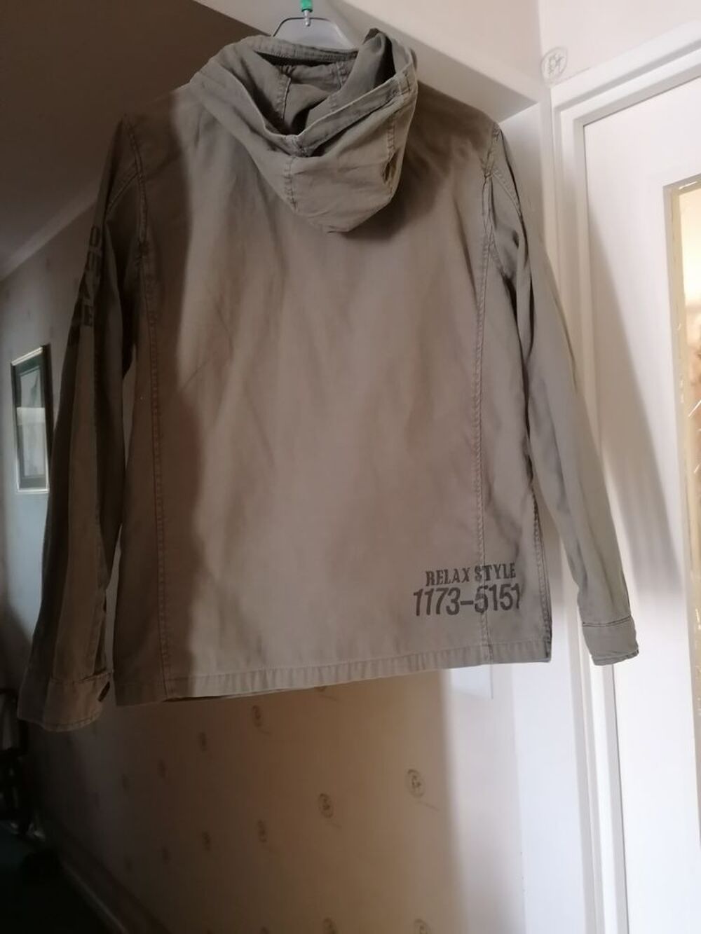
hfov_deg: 51.4
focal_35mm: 27
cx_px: 350
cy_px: 467
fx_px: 729
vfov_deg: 65.3
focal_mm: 4.75
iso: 500
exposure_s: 1/20
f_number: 1.8
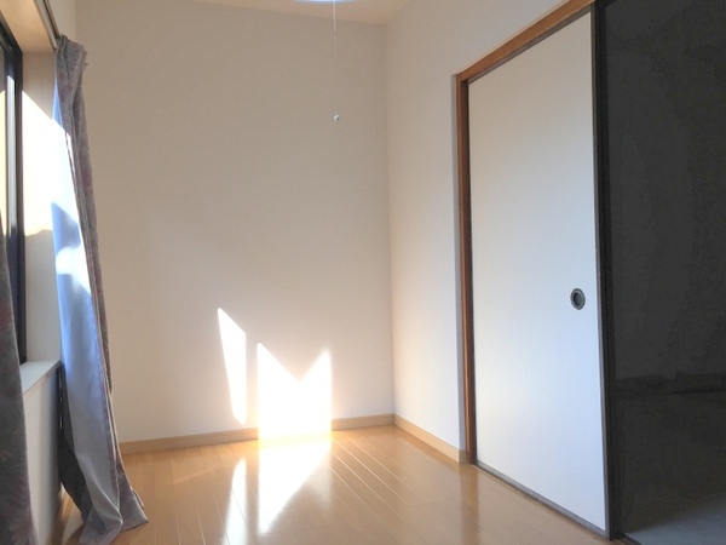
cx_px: 363
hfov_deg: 61.7
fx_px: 608
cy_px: 272
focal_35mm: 29
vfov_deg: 48.2
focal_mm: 4.15
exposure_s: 1/196
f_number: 2.2
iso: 32
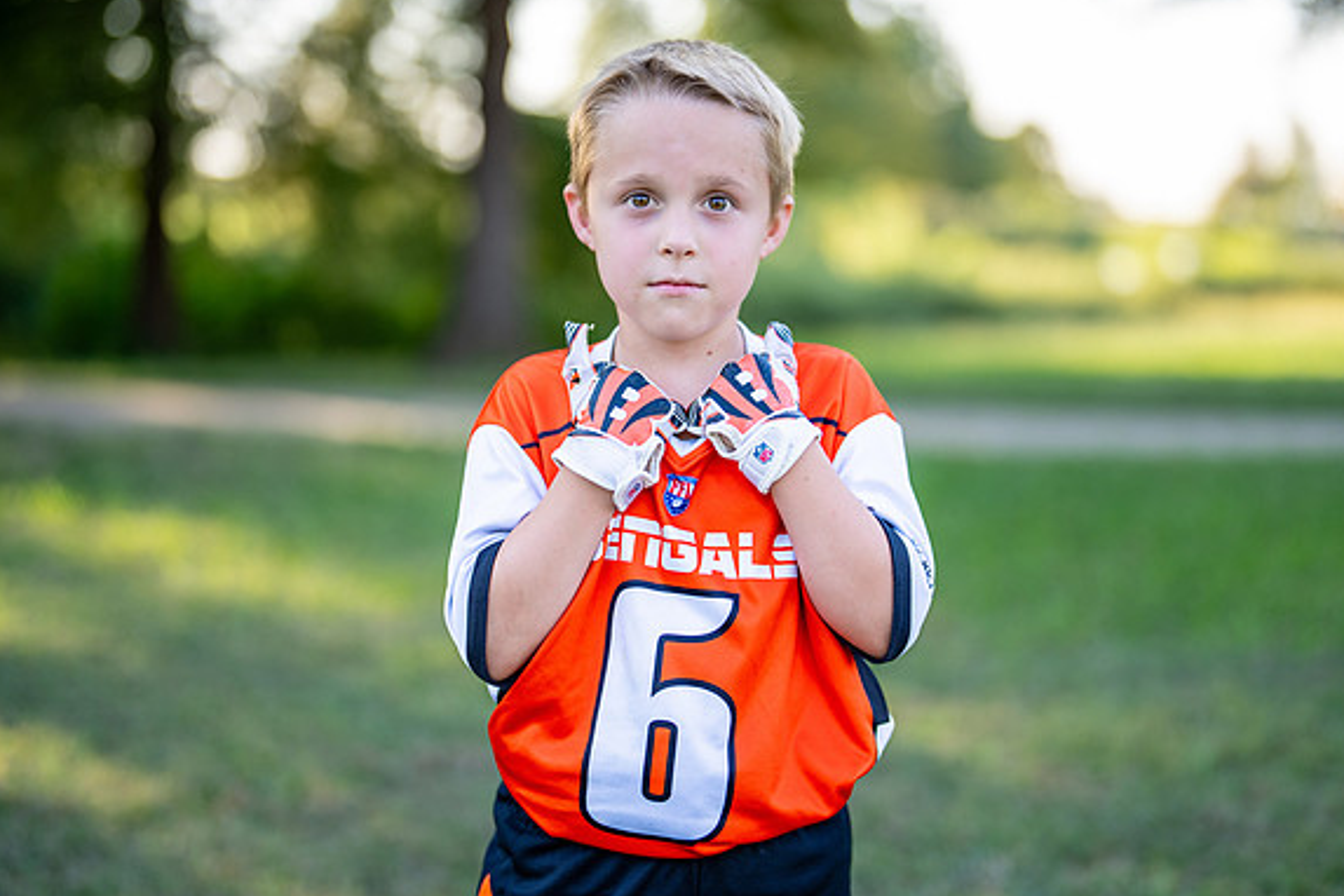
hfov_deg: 31.4
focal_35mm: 64
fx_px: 2389
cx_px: 718
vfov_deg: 21.2
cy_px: 393
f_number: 1.2
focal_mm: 50
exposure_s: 1/1600
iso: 160
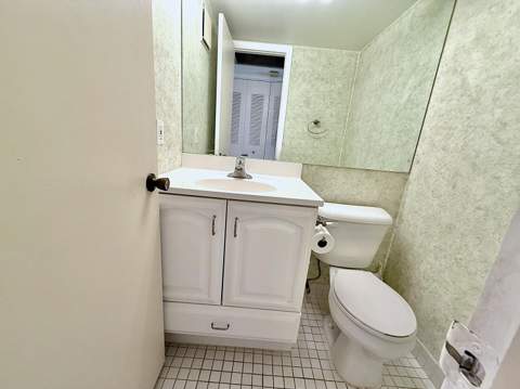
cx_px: 260
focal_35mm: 14
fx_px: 210
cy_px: 194
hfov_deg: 102.1
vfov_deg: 85.6
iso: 200
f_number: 2.2
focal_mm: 2.22
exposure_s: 1/120
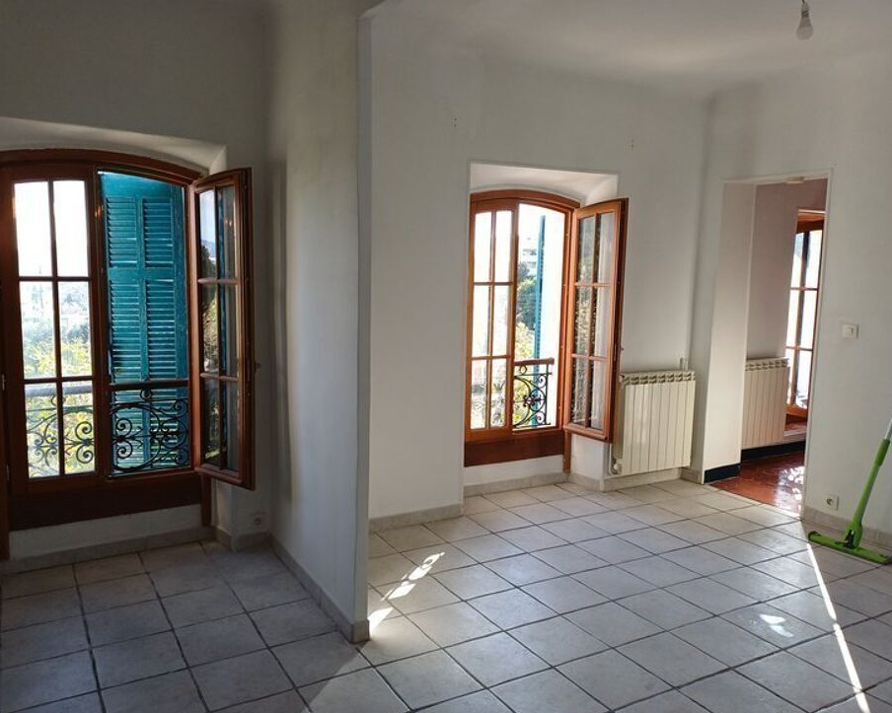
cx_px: 408
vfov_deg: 53.2
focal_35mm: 27
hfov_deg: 64.0
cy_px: 356
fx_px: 713
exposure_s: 1/101
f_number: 1.8
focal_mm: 4.65
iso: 50
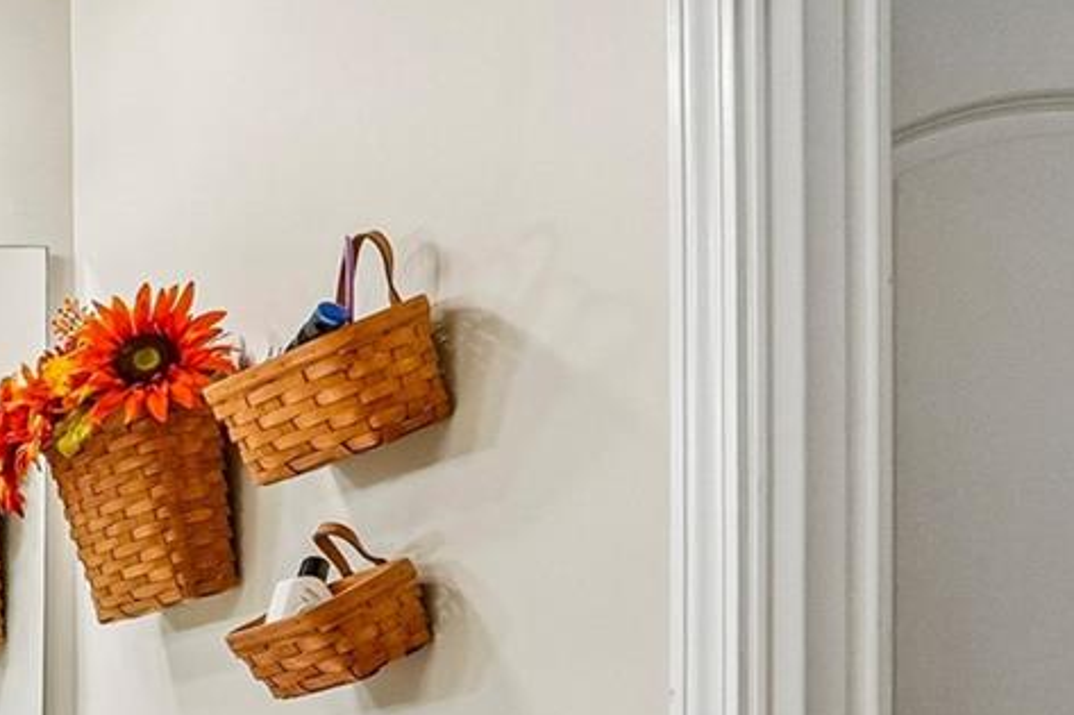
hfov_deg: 20.4
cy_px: 875
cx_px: -917
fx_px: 1938
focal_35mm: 65
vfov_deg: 19.6
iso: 400
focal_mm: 10
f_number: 8
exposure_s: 1/10
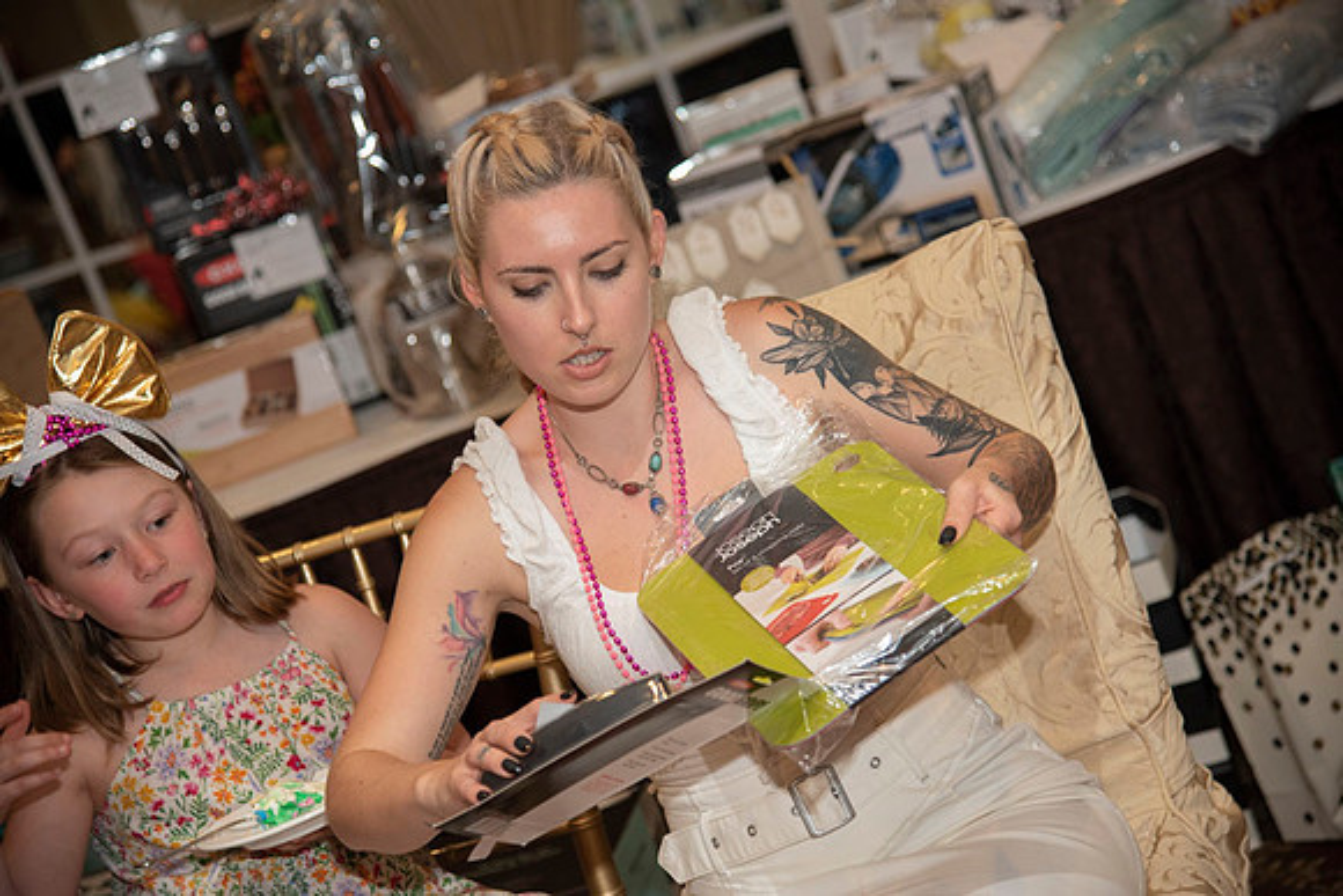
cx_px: 672
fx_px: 3209
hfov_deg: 23.6
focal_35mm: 86
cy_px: 448
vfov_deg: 15.9
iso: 640
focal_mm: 86
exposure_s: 1/200
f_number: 4
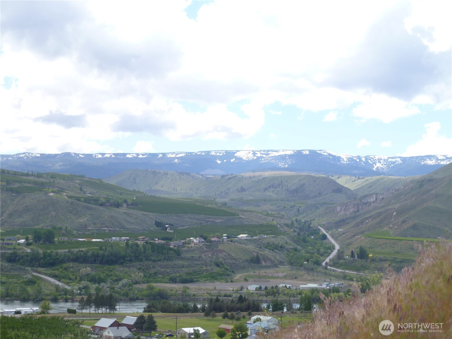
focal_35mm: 69
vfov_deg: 21.3
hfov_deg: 28.2
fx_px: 901
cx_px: 226
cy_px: 170
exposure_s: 1/250
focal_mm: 12.4
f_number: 4.3
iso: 80
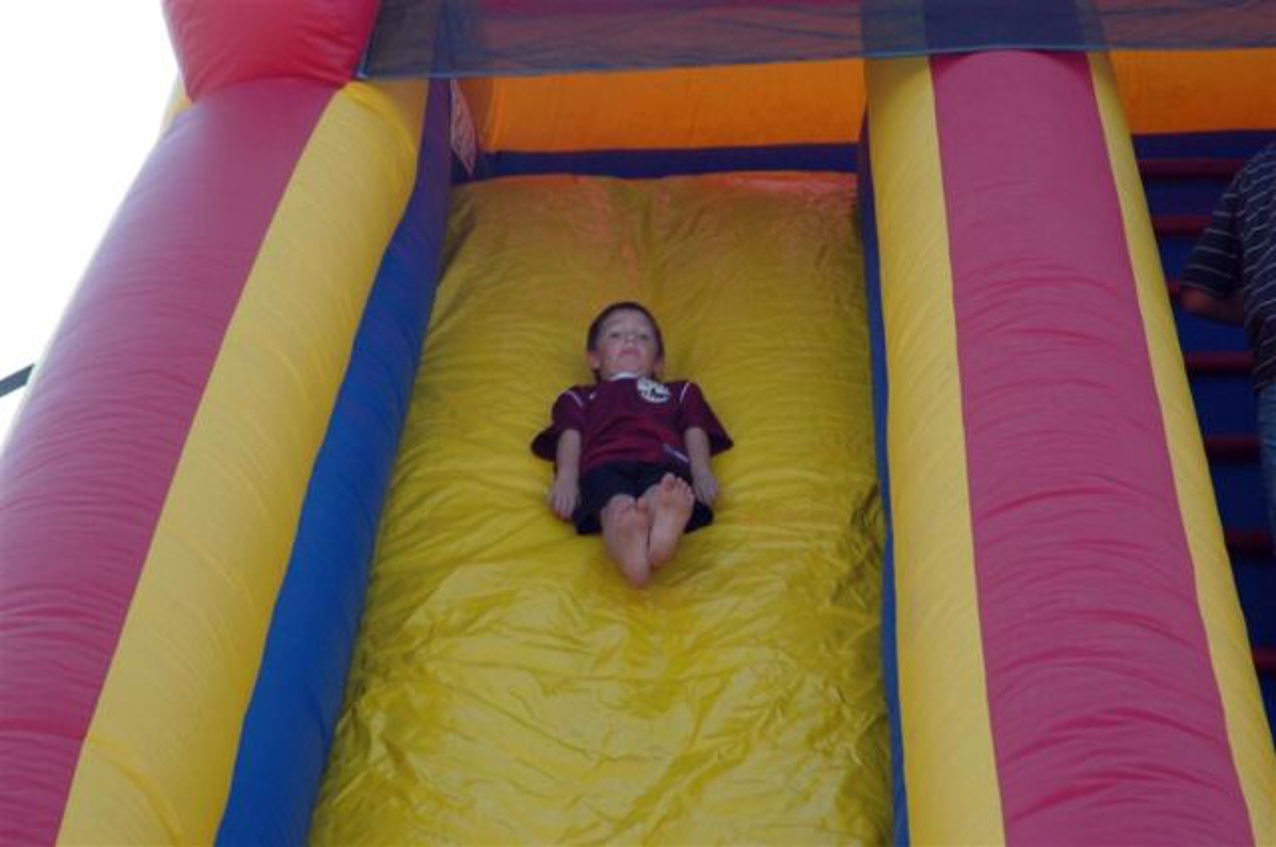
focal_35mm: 105
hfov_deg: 19.5
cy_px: 424
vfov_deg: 13.0
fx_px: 3717
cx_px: 638
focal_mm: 70
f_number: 13
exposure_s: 1/80
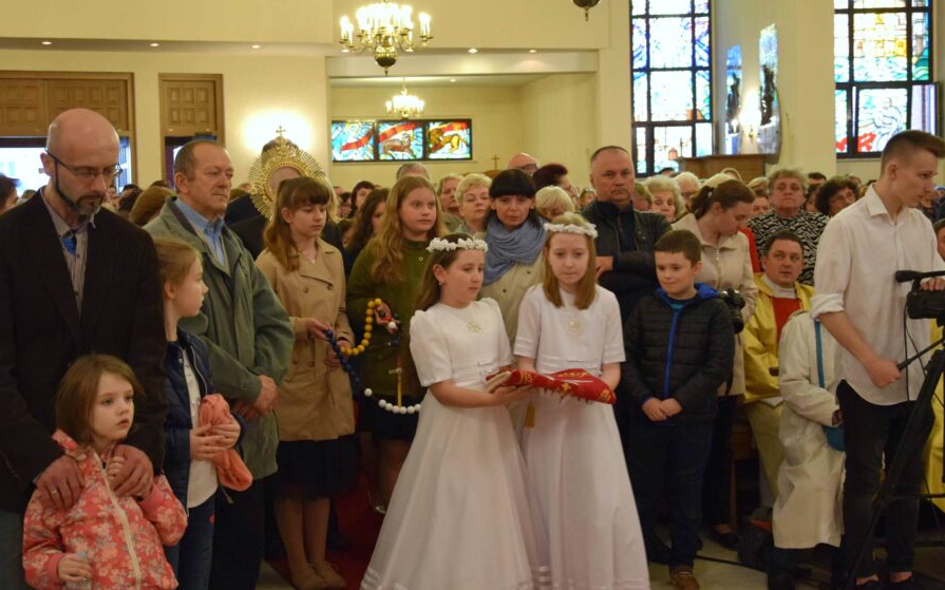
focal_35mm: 49
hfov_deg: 41.0
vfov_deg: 26.3
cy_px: 271
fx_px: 1262
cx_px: 450
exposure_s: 1/60
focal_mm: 28
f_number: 4
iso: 2000
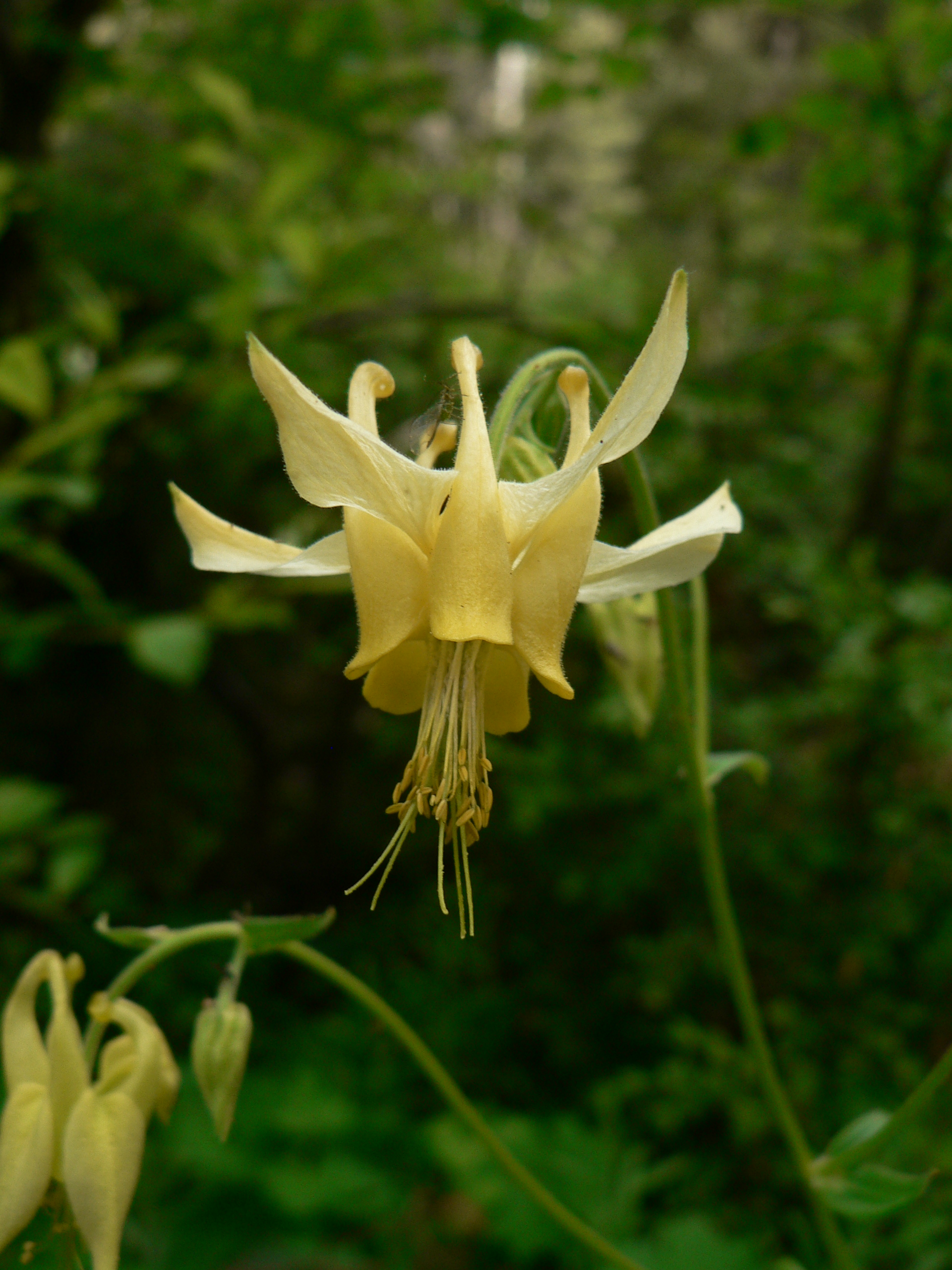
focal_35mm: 36
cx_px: 476
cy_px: 635
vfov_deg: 51.4
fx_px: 1320
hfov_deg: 39.7
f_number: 3.2
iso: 80
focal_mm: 6
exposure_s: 1/100
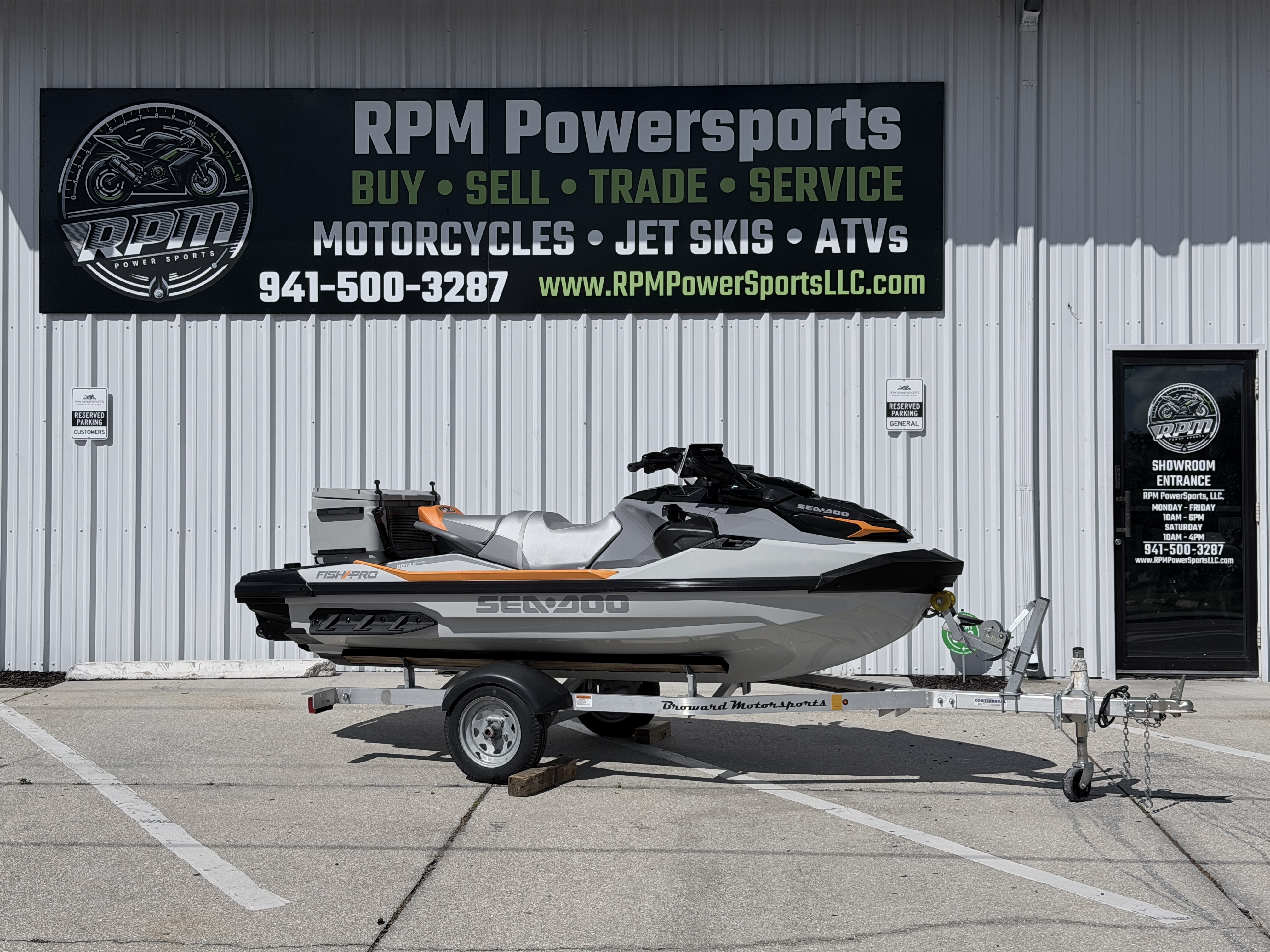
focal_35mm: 48
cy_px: 476
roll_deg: +0.4
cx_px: 635
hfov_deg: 39.7
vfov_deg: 30.3
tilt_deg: +2.6
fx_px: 1761
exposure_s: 1/27778
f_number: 1.78
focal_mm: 6.76
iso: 80
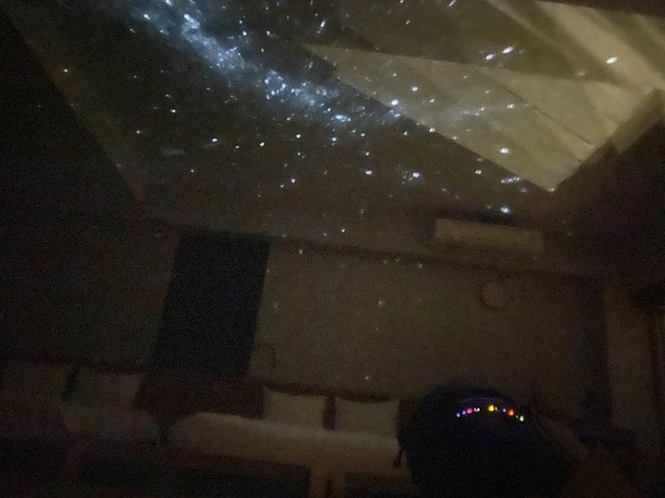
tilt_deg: +19.5
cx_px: 332
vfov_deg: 53.1
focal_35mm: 26
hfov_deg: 67.3
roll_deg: -7.3
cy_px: 249
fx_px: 499
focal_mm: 4.25
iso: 8000
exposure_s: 1.1
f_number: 1.8
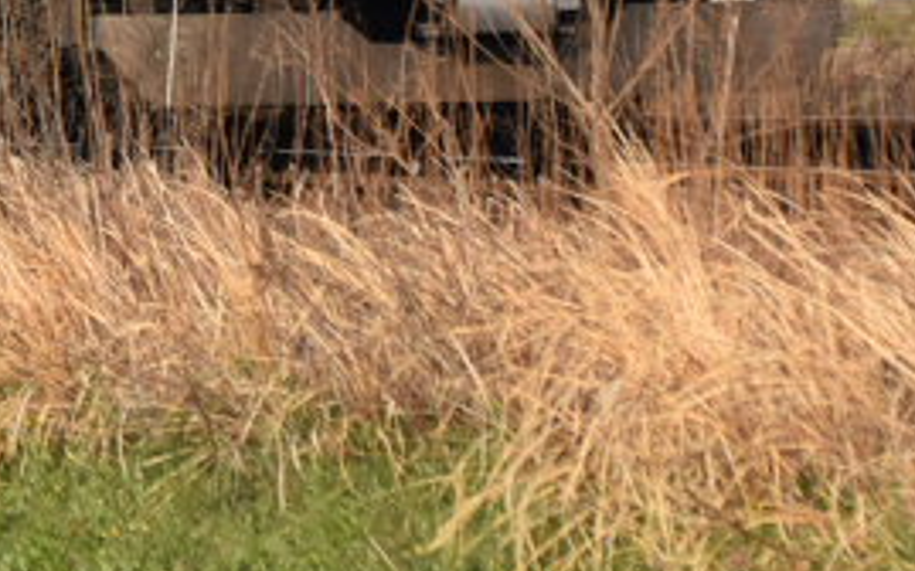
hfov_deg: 2.7
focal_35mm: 764
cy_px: -755
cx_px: -1238
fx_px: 19058
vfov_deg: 1.7
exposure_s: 1/1600
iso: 400
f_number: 5.6
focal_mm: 105
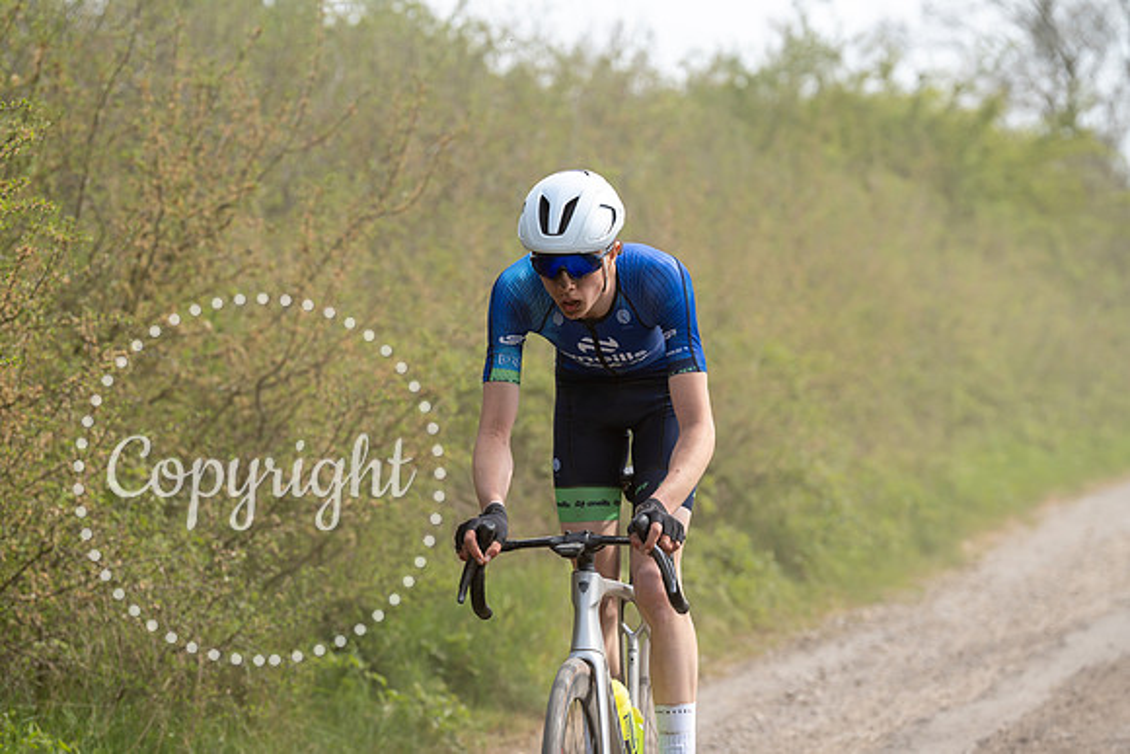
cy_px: 377
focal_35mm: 165
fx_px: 5180
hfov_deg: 12.4
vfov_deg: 8.3
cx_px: 565
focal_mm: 165
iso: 250
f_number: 5
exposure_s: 1/1000
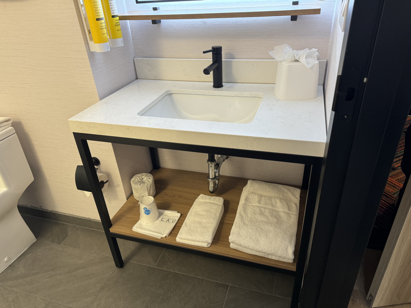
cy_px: 154
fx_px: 285
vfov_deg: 56.8
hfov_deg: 71.6
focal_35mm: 24
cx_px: 206
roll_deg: +2.7
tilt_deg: -30.1
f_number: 1.78
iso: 250
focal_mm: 6.76
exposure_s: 1/60
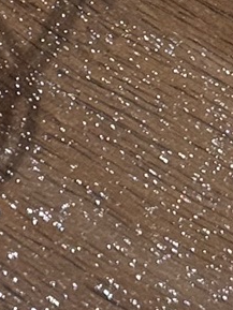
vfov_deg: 5.5
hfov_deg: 4.5
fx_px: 2977
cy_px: -719
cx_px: -48
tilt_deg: -56.1
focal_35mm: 332
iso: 80
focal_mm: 6.76
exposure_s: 1/100
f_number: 1.78
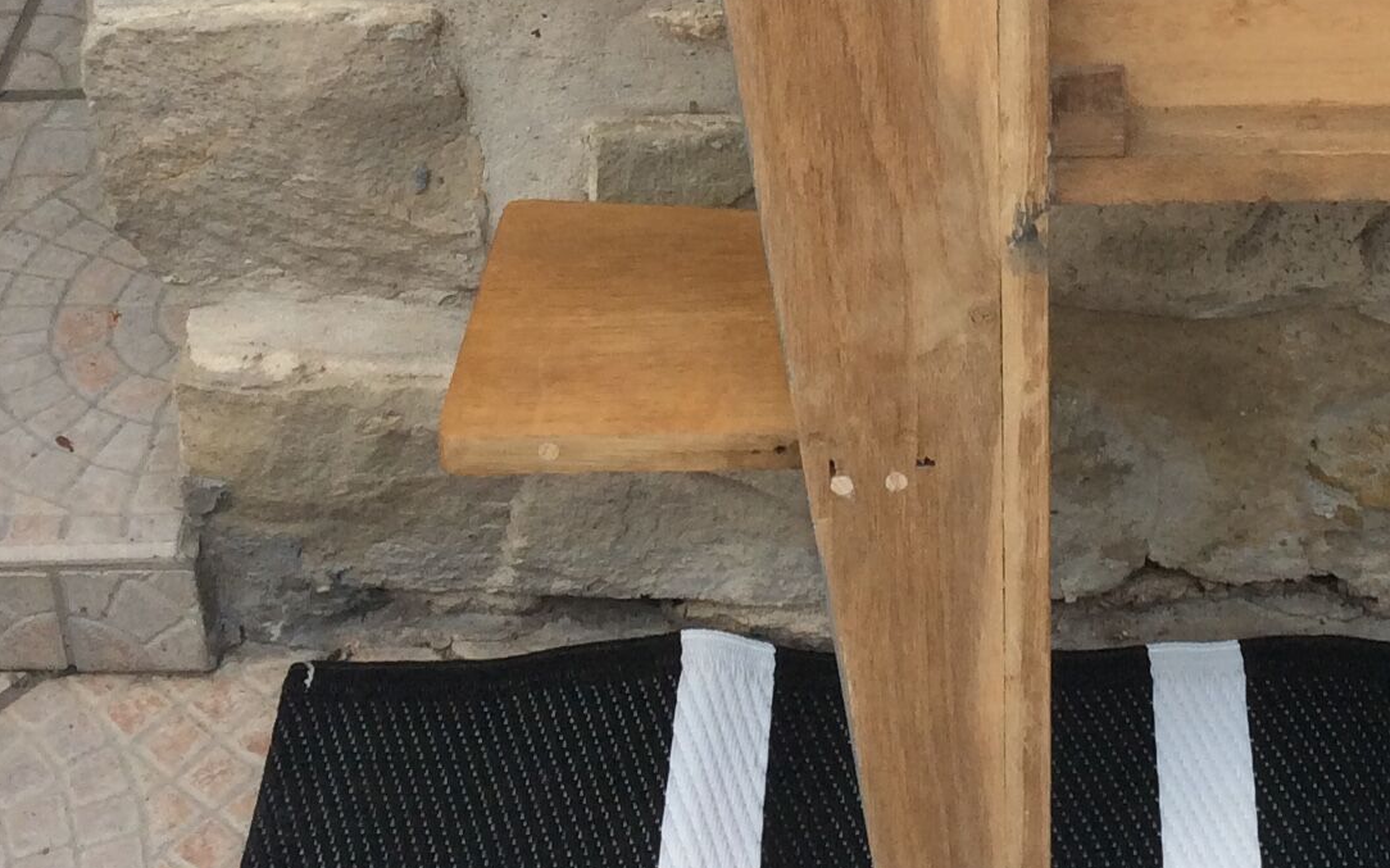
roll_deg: -2.6
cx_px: 1216
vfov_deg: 15.6
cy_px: -140
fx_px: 3068
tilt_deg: -33.6
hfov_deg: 24.9
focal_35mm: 81
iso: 32
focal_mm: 3.3
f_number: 2.4
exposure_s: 1/100
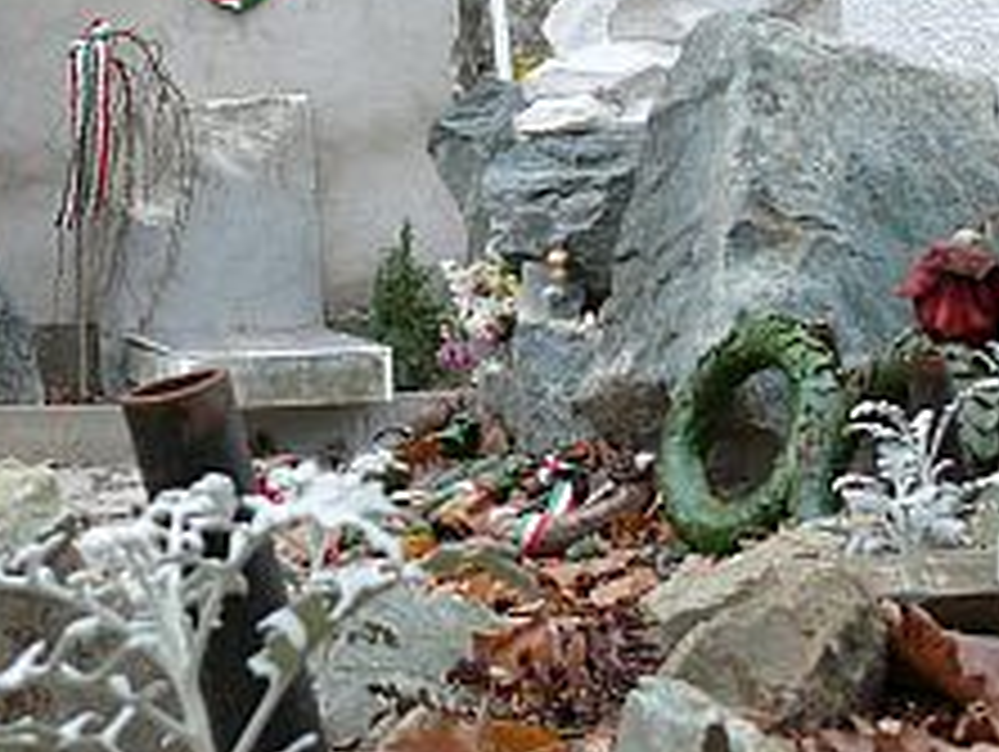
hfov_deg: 27.3
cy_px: 122
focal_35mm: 71
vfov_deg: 20.5
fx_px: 2051
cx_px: 374
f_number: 2.8
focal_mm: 7.4
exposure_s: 1/80
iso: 100
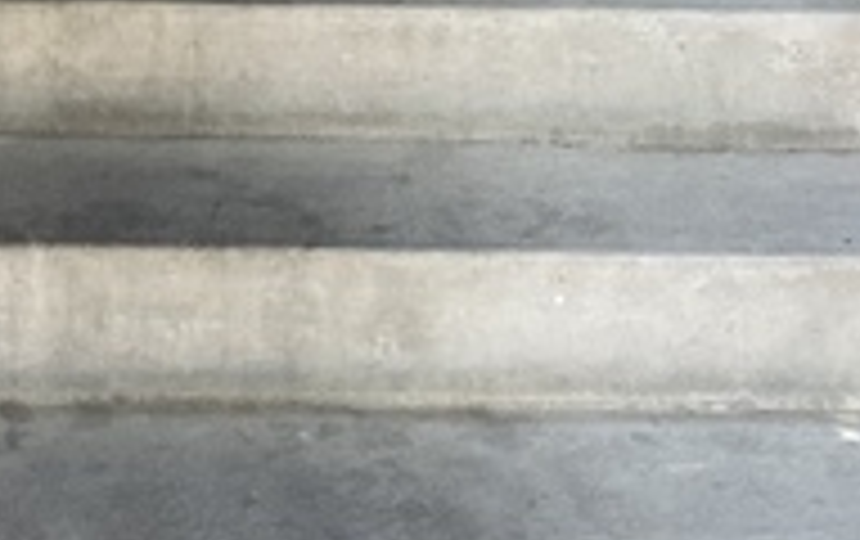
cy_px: -650
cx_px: 77
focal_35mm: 96
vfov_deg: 11.8
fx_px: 2253
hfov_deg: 21.1
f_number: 1.6
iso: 100
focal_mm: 4.2
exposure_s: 1/121
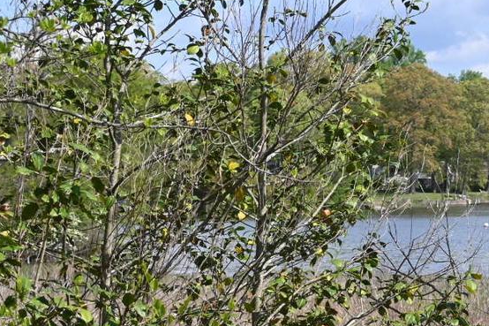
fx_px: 1959
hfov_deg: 13.8
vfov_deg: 9.5
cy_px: 172
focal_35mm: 144
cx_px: 573
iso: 100
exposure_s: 1/400
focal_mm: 37
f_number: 7.1
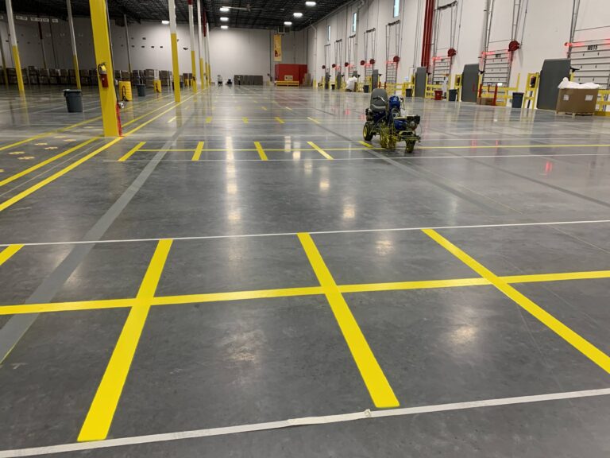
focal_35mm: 26
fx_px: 458
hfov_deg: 67.3
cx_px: 305
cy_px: 229
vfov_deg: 53.1
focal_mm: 4.25
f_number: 1.8
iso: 125
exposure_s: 1/60
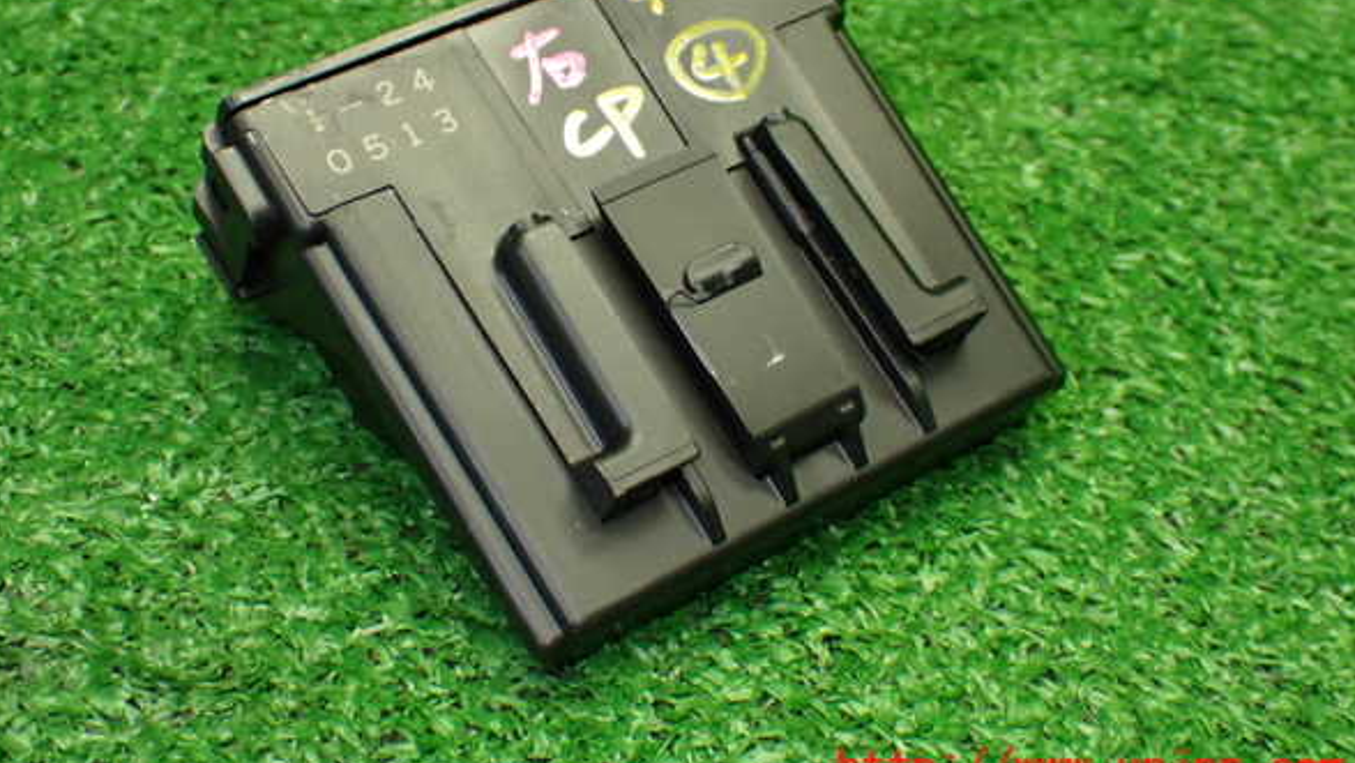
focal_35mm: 60
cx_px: 666
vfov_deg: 20.0
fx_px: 2156
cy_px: 281
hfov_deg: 34.9
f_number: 3.3
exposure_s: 1/80
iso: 800
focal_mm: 9.65
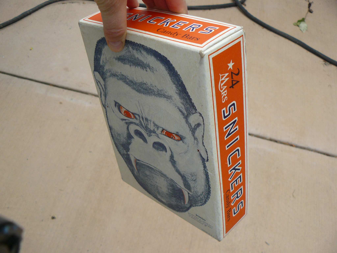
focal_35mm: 36
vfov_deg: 39.7
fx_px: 350
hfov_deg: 51.4
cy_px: 126
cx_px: 168
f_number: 2.8
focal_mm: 6
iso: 100
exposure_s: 1/400
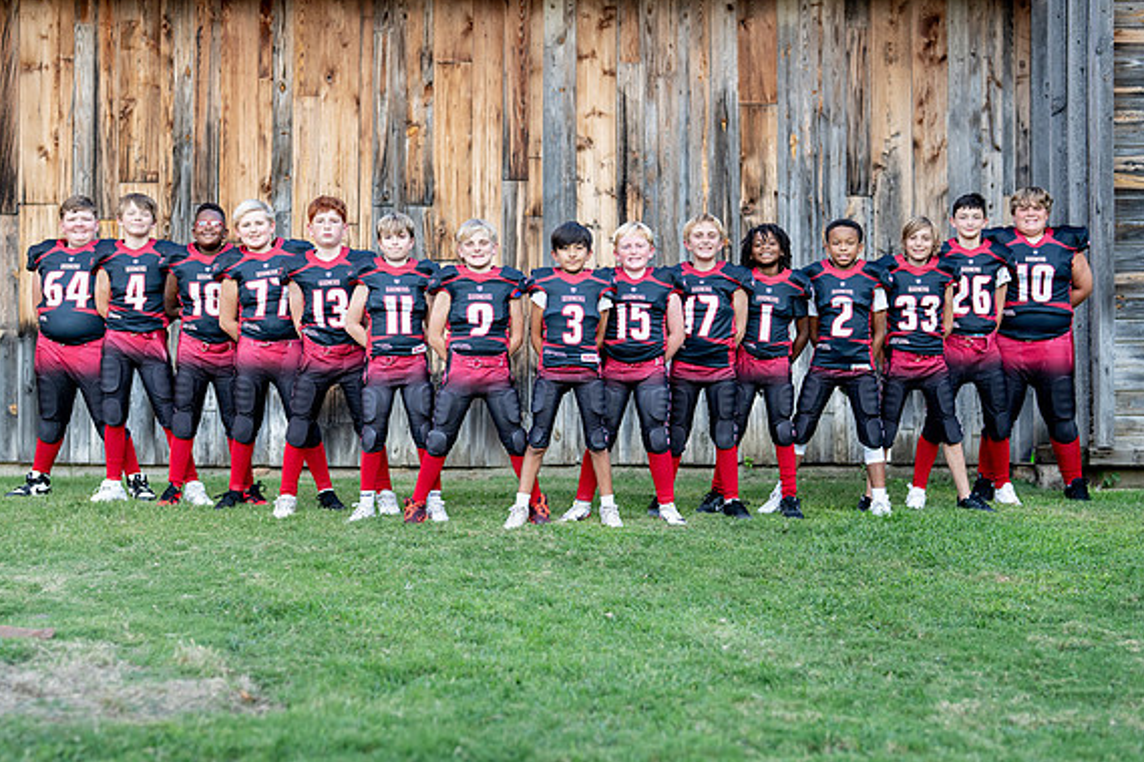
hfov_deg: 32.9
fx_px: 1938
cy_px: 404
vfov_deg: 22.2
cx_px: 534
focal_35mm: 61
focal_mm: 50
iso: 400
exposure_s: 1/1000
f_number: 1.8
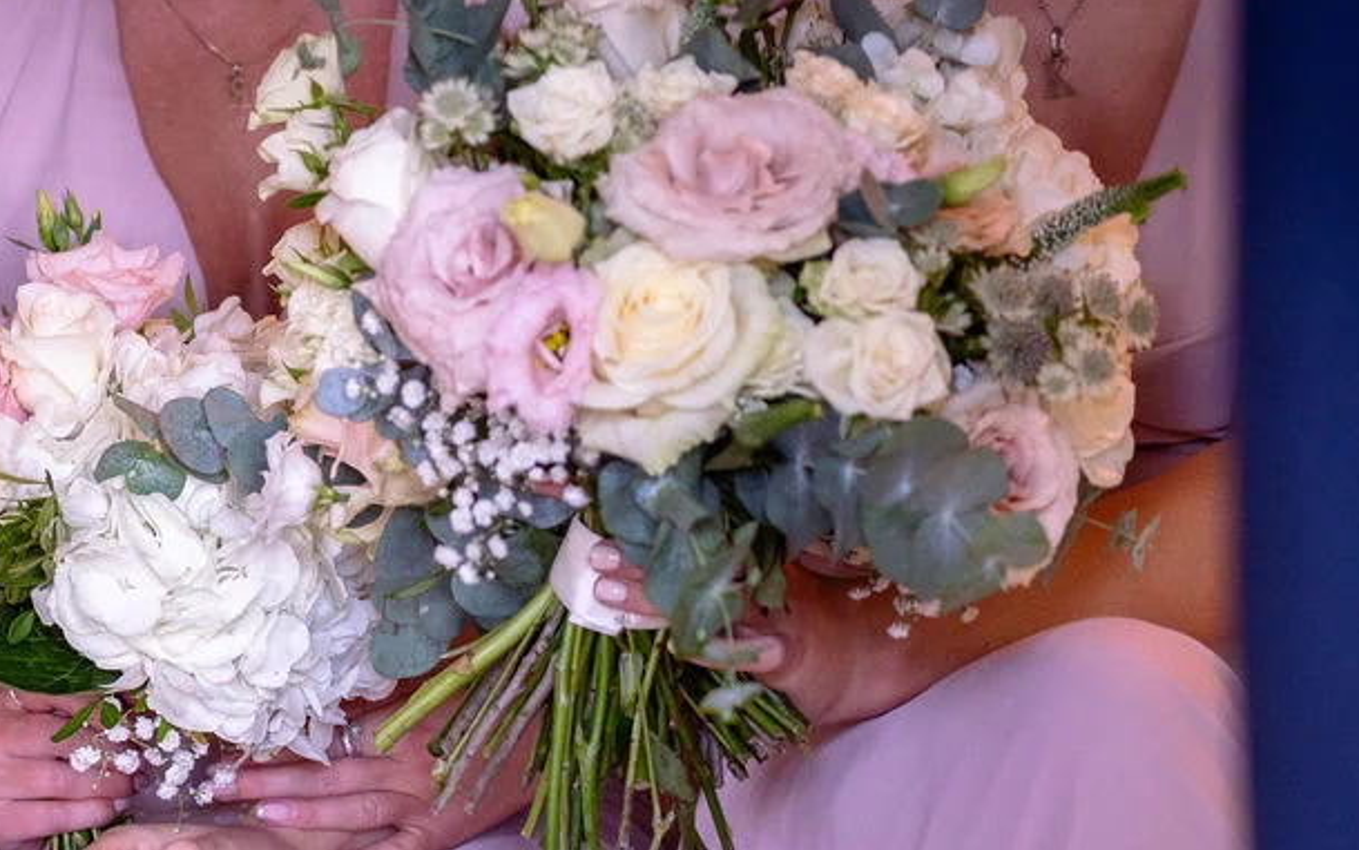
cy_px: 702
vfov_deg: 6.8
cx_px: 482
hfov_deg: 10.9
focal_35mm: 192
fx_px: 7113
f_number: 2.8
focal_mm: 75
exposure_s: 1/200
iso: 1250
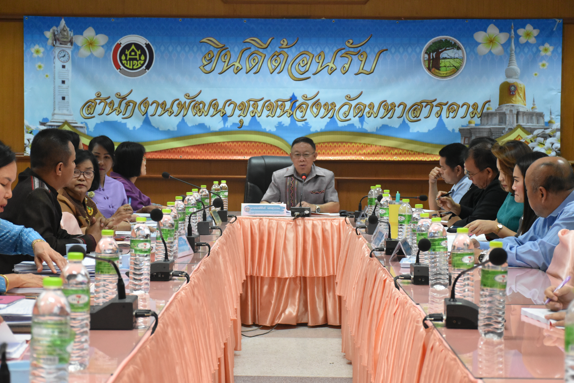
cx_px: 287
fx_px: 1196
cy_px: 192
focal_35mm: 75
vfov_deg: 18.2
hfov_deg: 27.0
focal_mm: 50
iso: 3200
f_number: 6.3
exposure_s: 1/160
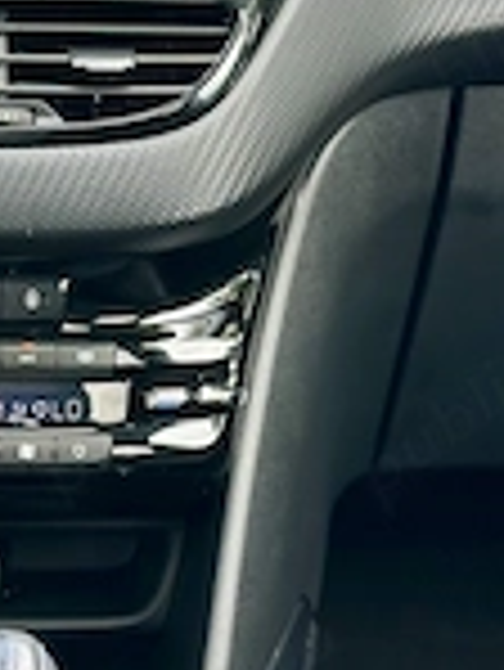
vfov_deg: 15.2
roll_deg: -1.8
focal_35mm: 129
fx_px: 2501
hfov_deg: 11.4
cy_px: 117
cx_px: 32
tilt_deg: -14.1
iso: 80
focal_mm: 6.86
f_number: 1.78
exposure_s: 1/222
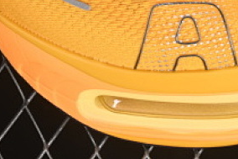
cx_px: 321
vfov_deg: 4.8
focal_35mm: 285
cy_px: -126
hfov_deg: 7.2
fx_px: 1883
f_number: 7.1
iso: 160
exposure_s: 1/80
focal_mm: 50
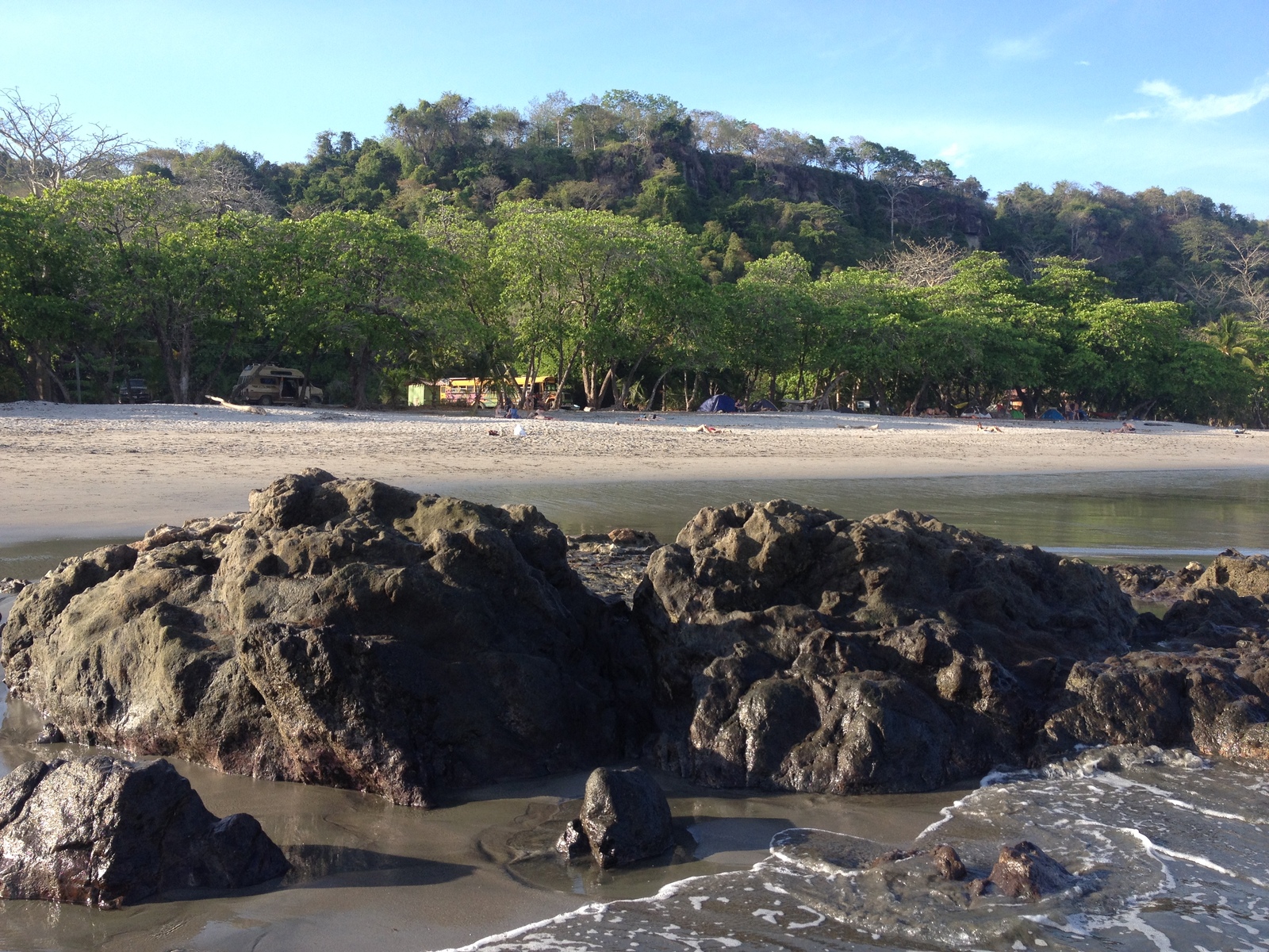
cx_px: 634
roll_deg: +1.3
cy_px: 476
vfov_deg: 40.7
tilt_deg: -3.6
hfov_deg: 52.6
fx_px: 1283
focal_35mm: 35
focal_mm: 4.28
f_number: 2.4
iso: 50
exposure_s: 1/541
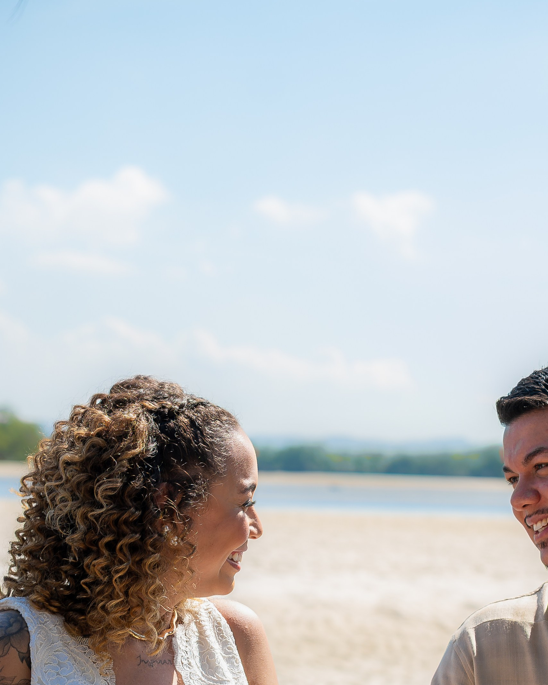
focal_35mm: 151
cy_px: 586
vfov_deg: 12.7
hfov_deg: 10.2
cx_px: 392
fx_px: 3061
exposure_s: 1/640
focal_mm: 56
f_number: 3.5
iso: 100
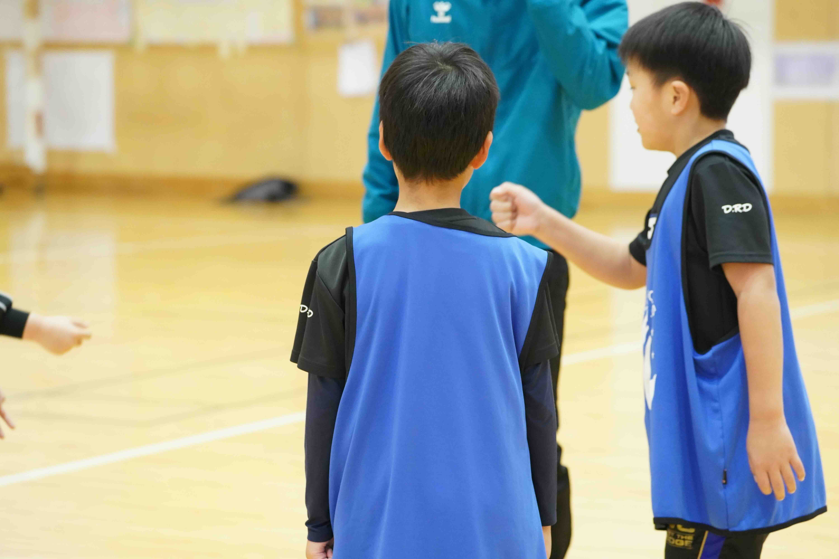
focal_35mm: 146
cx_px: 420
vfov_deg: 9.4
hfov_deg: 14.1
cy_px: 280
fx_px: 3402
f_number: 5.6
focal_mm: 146
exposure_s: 1/250
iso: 8000
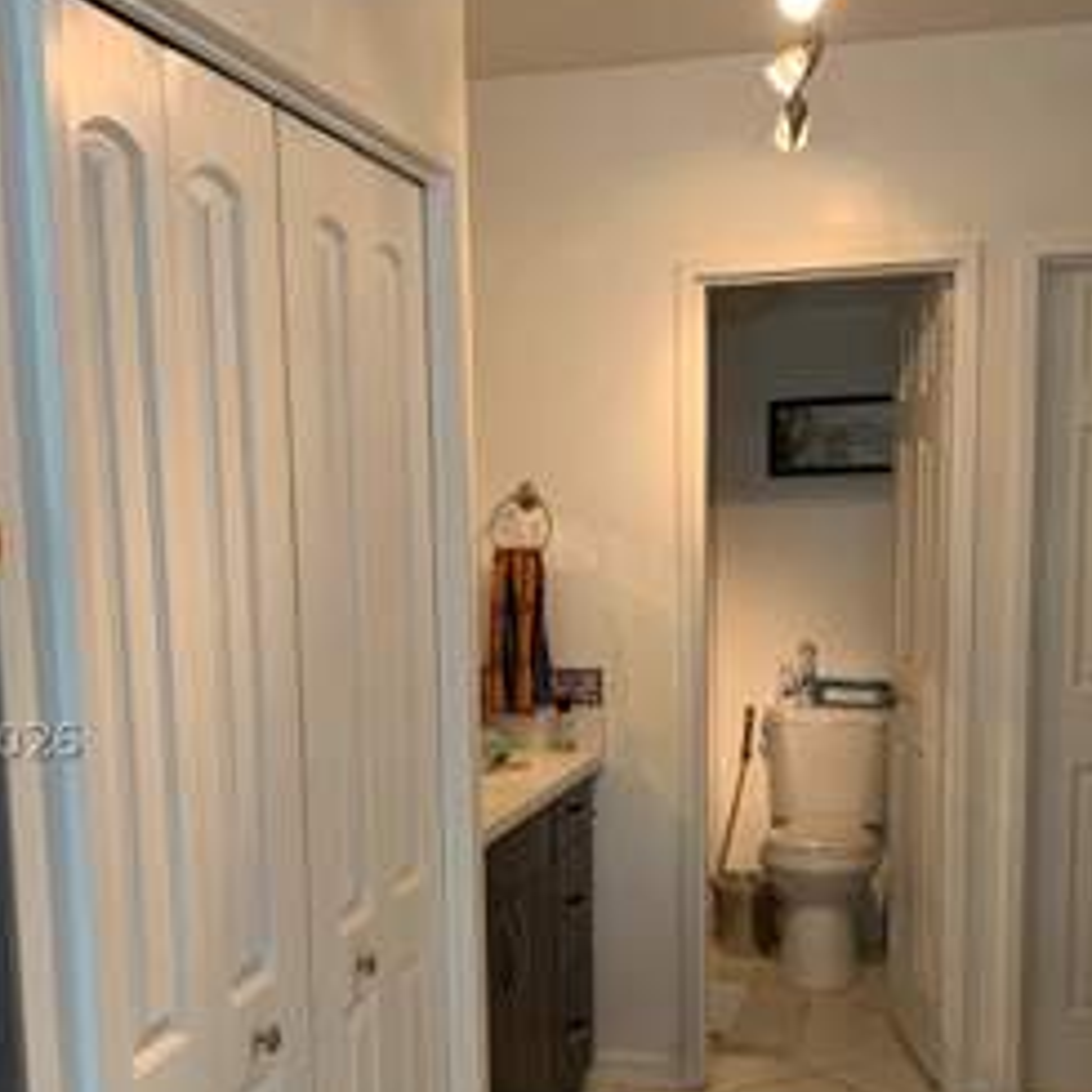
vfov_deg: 37.1
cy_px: 740
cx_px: 490
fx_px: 1606
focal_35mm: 45
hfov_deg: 37.5
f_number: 1.8
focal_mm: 4.25
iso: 100
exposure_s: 1/60
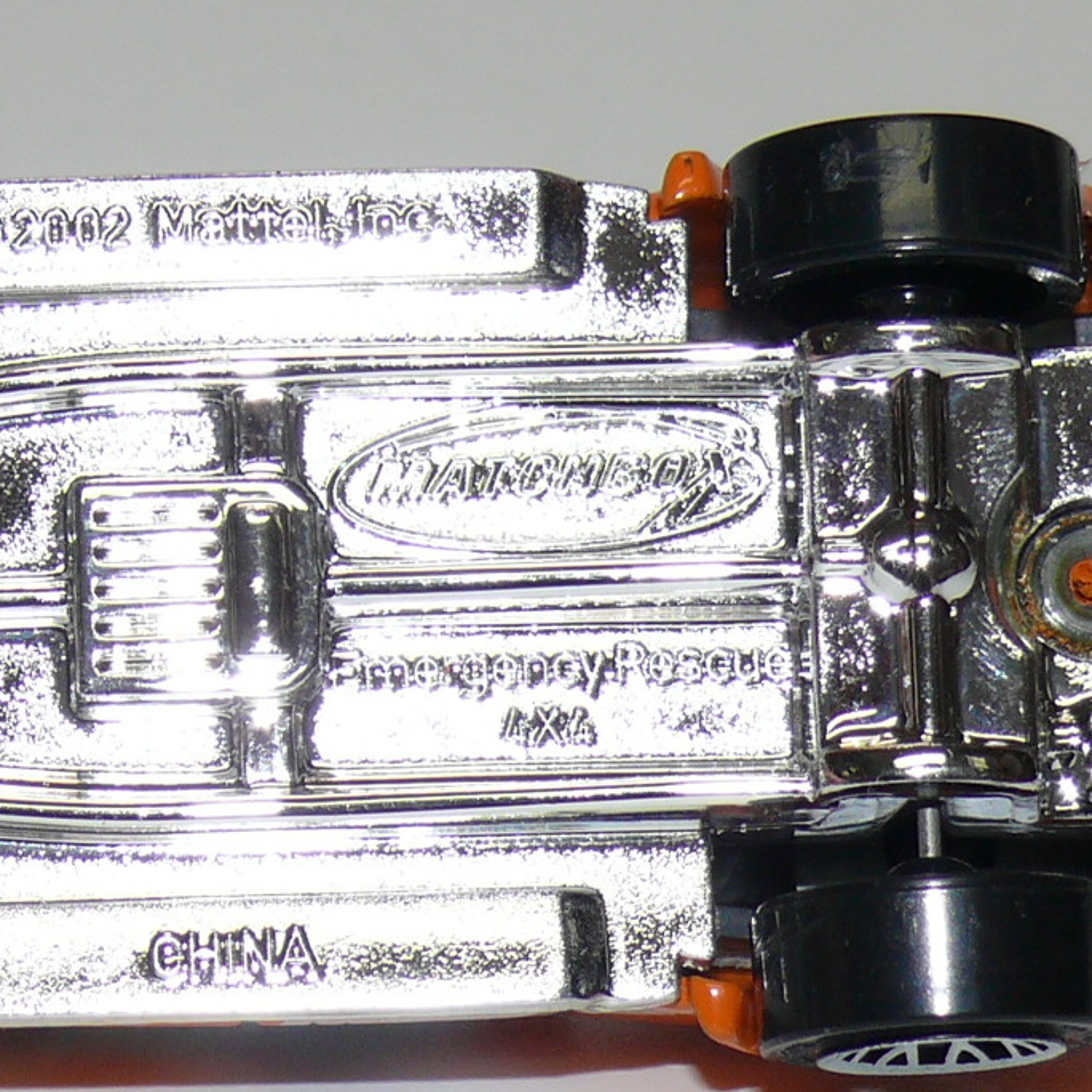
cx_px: 330
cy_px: 611
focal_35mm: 217
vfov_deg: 8.1
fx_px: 7745
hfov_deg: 8.1
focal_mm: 13.7
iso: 100
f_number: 4
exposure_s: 1/100
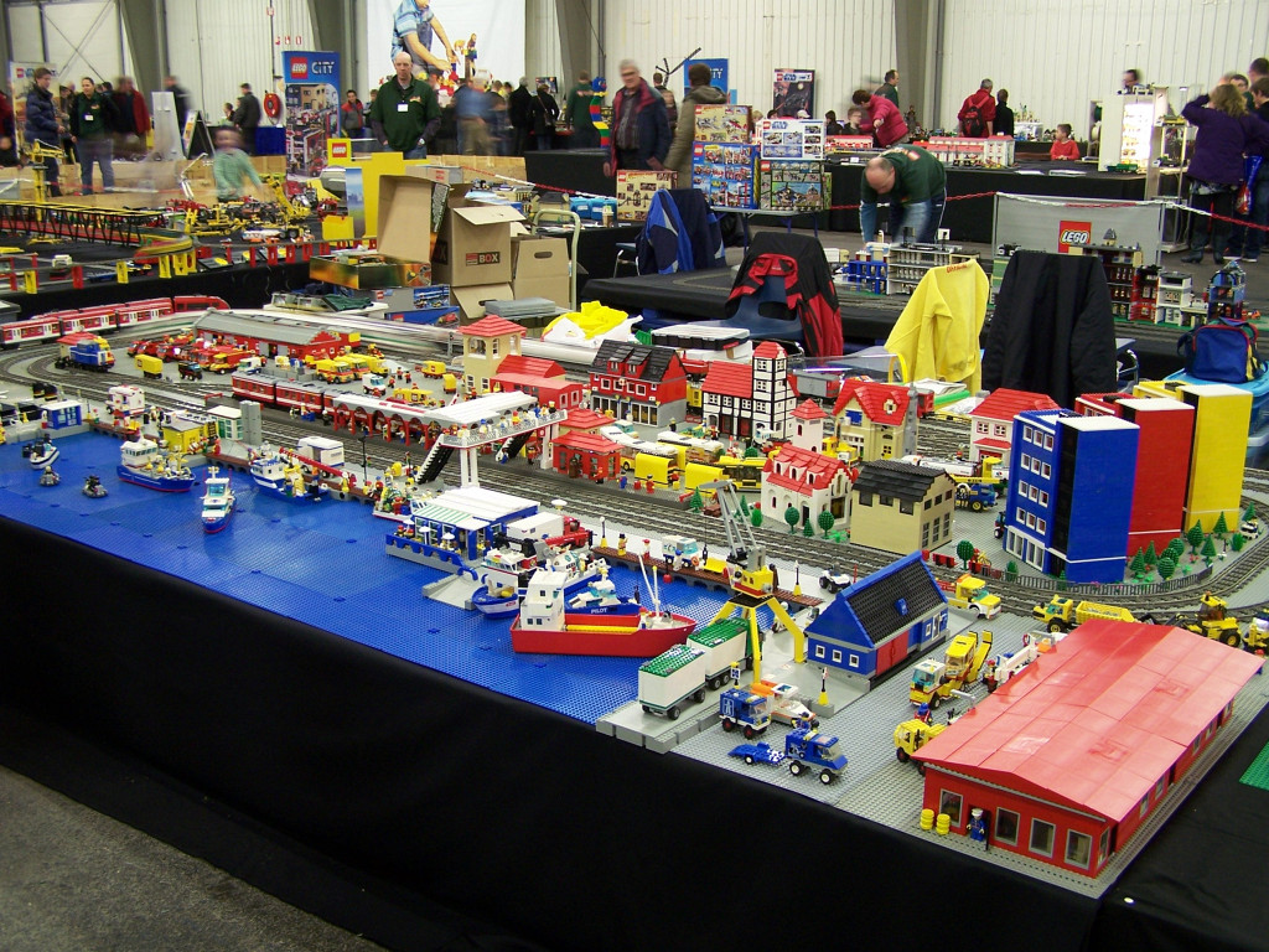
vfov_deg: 37.7
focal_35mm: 38
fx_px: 1393
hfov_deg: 49.0
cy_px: 476
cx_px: 634
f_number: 2.8
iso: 80
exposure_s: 1/2
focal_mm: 6.3
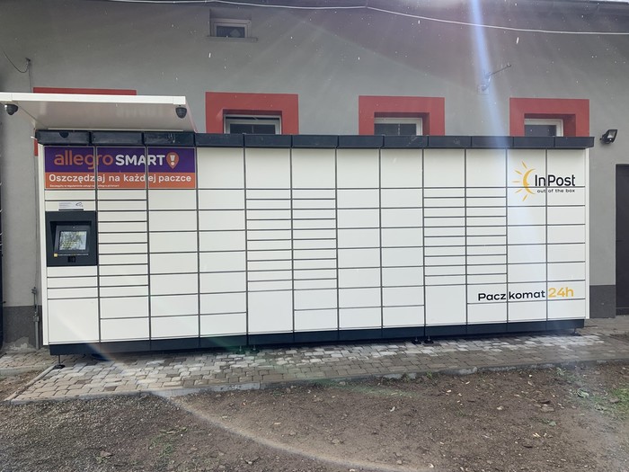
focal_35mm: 26
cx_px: 314
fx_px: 472
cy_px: 236
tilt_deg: +1.3
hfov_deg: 67.3
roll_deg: +1.6
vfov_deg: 53.1
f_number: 1.8
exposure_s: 1/687
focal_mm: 4.25
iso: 25
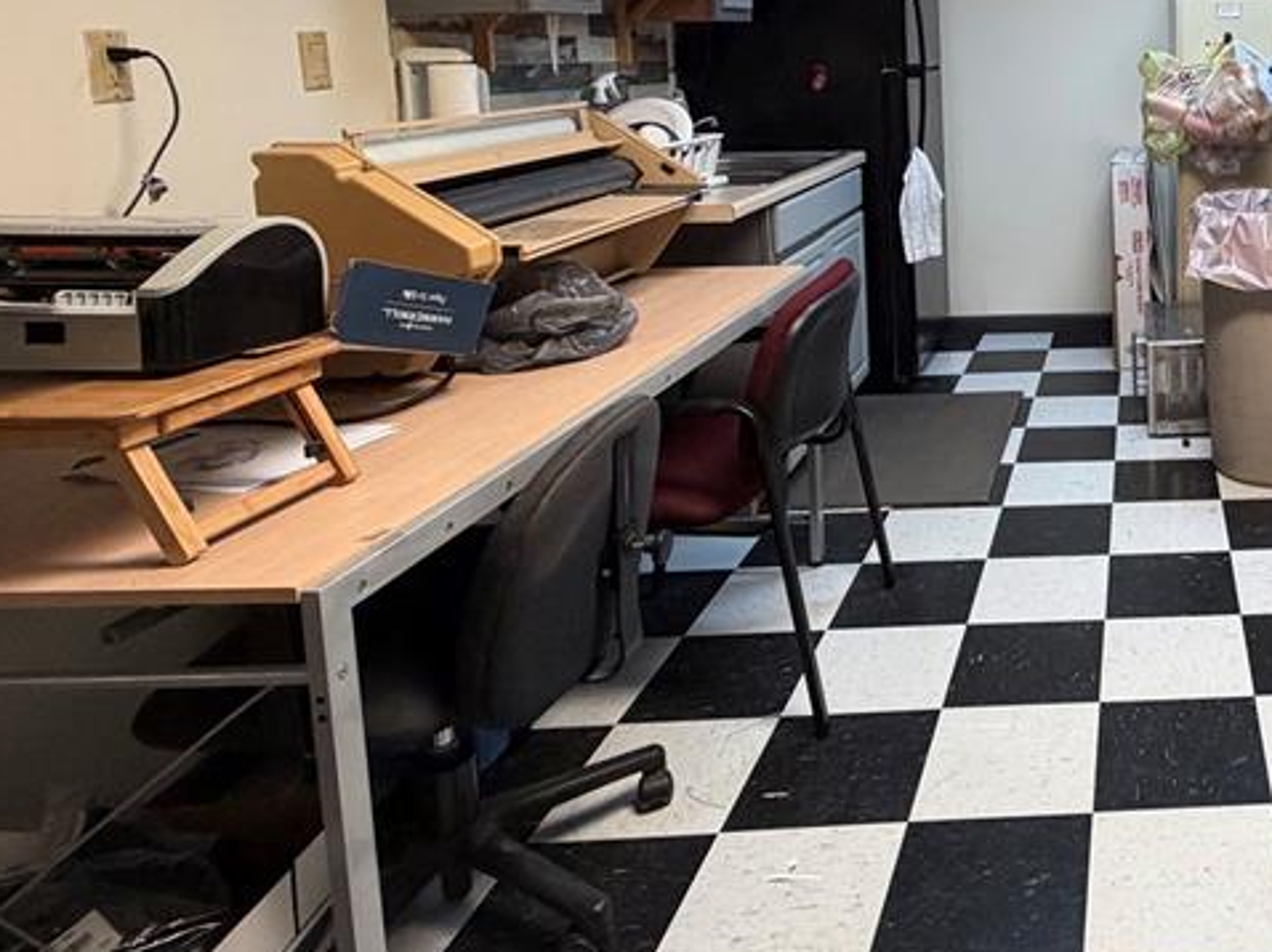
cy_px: 162
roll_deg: +0.0
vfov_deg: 44.0
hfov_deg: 50.6
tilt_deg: -7.3
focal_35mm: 30
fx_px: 1102
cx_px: 1221
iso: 200
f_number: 2.2
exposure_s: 1/60
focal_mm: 2.22
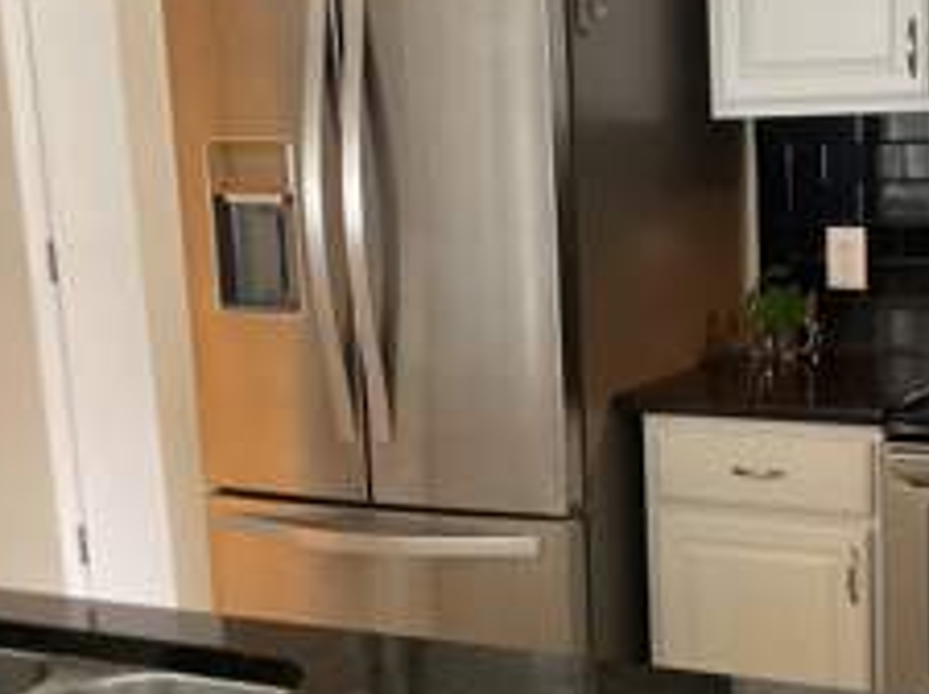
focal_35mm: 62
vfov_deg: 23.5
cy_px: 425
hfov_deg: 30.5
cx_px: 739
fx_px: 1661
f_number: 1.8
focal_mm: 3
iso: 320
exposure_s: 1/40
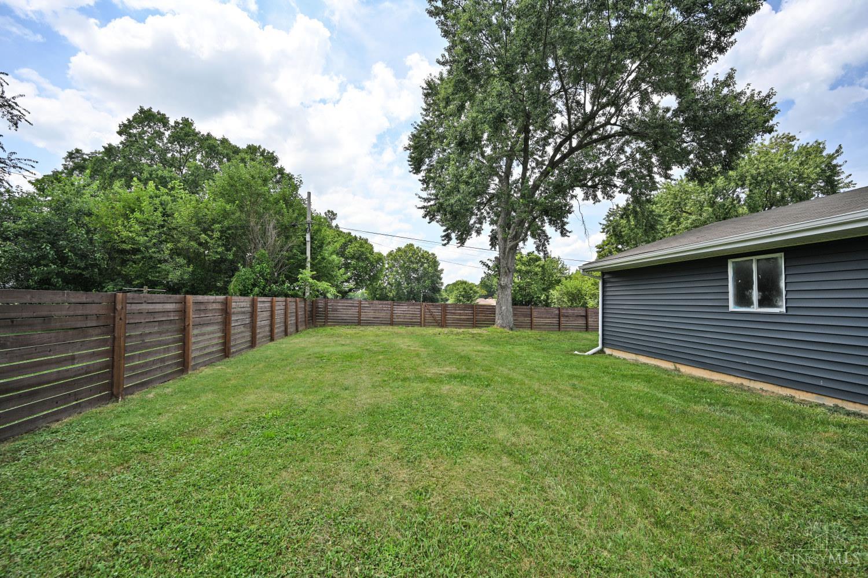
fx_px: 362
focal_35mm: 15
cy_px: 289
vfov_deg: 77.3
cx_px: 434
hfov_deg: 100.4
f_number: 6.3
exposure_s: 1/320
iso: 100
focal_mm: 15
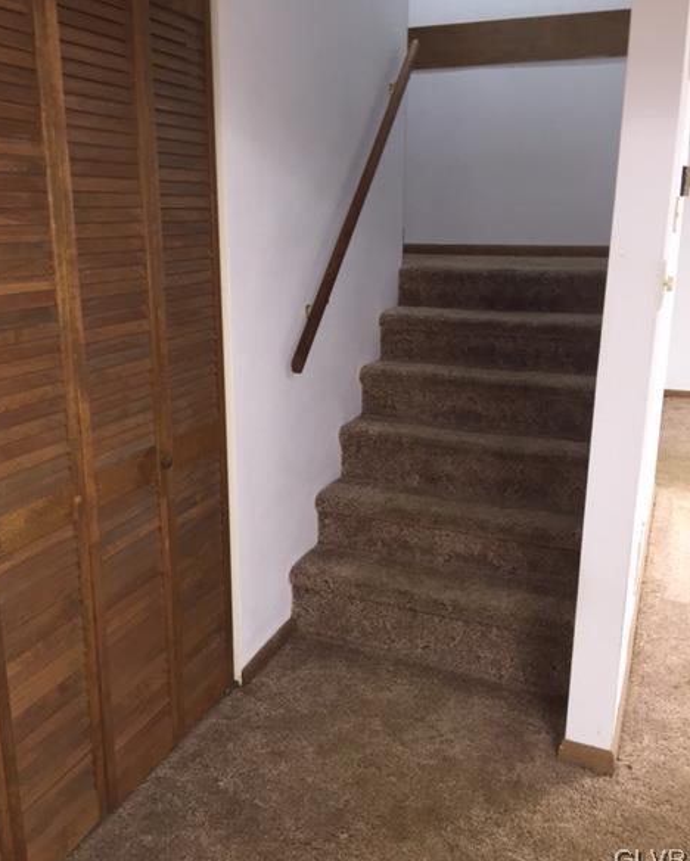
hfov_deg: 47.2
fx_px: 791
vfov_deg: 57.1
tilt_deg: -13.1
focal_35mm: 31
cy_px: 413
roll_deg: -0.7
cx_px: 338
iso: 125
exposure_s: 1/16
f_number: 2.2
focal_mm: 4.15
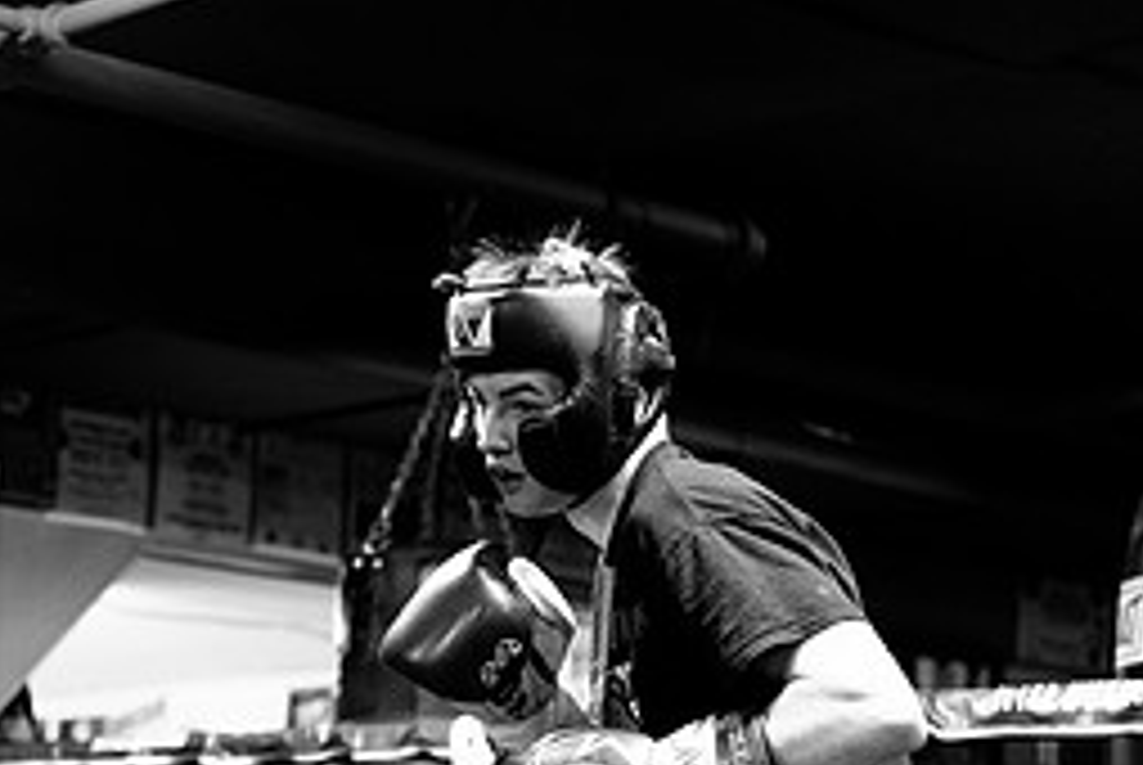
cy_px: 749
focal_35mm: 114
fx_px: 3624
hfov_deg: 17.5
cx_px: -32
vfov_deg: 11.9
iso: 2500
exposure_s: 1/400
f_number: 2.5
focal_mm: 50
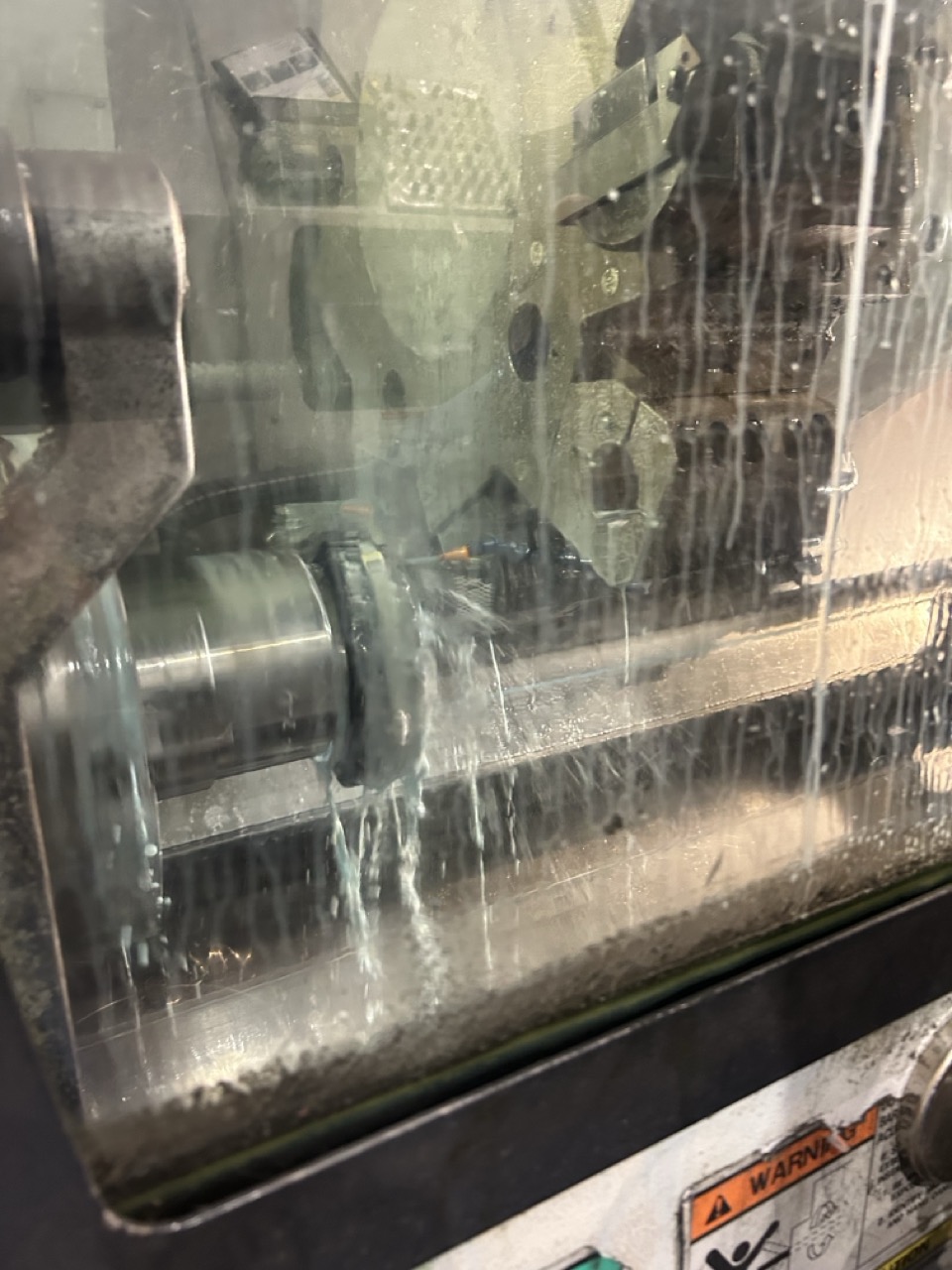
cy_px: 635
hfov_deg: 53.1
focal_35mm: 26
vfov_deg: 67.3
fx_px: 953
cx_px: 476
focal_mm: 5.7
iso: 400
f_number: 1.5
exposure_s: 1/40
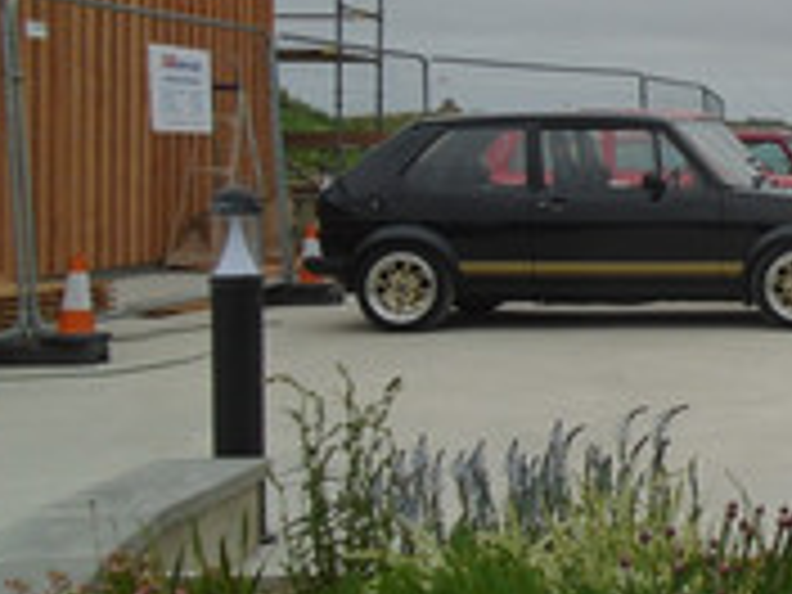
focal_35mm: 74
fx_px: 1693
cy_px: 191
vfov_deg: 19.8
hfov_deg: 22.8
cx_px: 1094
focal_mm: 4.6
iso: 100
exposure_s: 1/160
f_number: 8
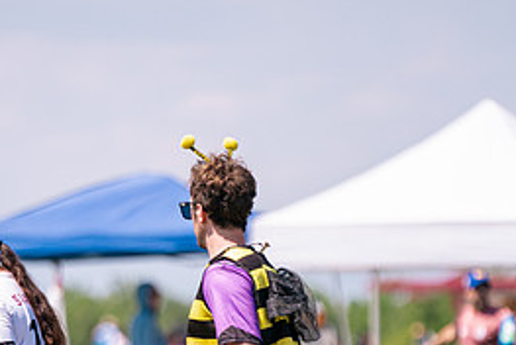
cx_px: 251
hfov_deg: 4.7
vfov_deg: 3.1
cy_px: 370
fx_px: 6328
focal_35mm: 441
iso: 320
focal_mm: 200
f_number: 3.2
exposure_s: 1/4000
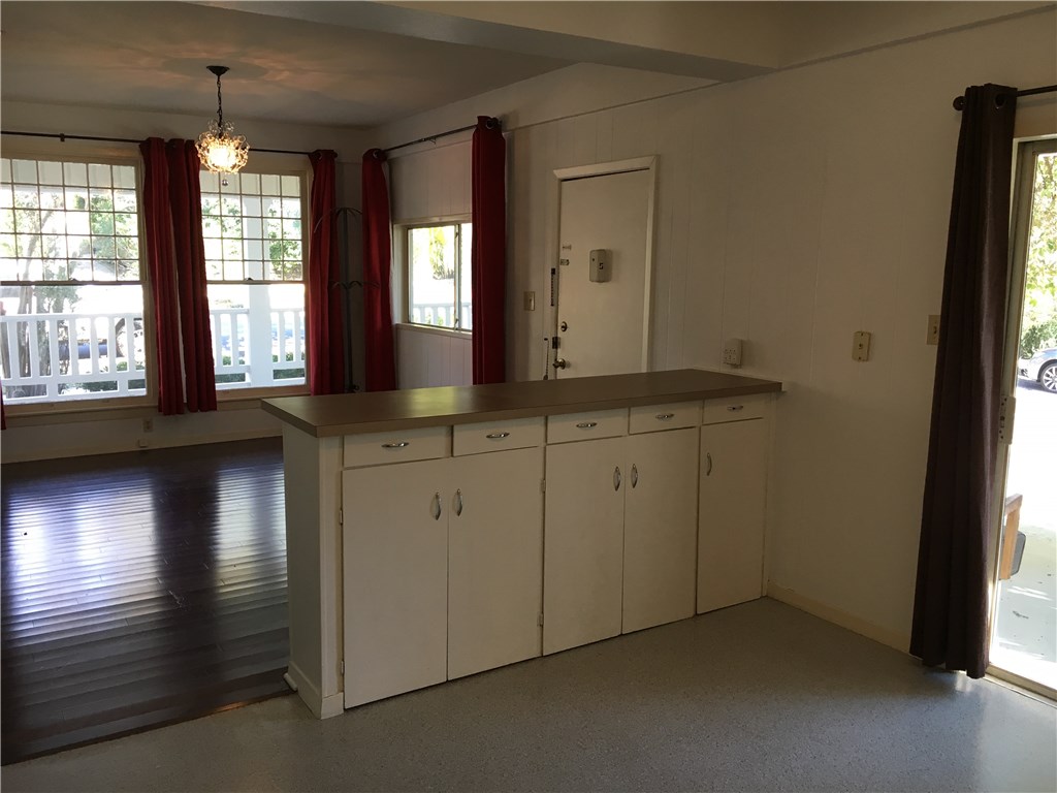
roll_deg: +0.0
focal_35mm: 29
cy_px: 396
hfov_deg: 61.7
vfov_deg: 48.2
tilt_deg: -8.9
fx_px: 886
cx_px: 528
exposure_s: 1/30
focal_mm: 4.15
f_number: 2.2
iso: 32
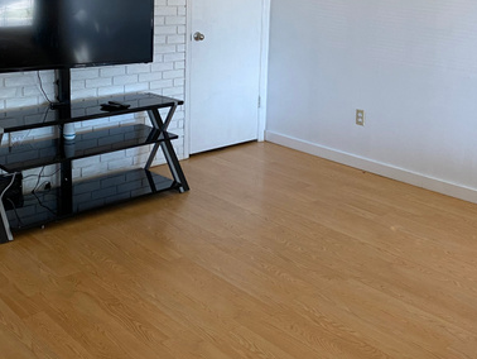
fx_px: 607
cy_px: 88
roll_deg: -0.9
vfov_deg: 32.3
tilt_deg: -10.4
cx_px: 211
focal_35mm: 44
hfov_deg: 42.9
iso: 125
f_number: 1.8
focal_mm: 4.25
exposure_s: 1/60
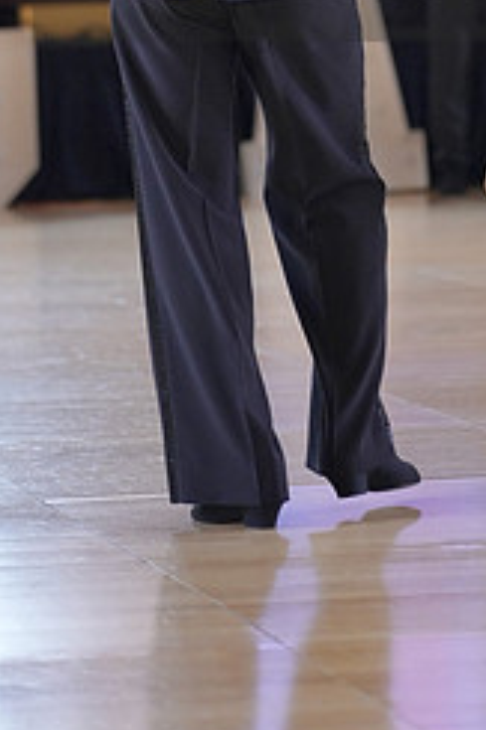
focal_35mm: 249
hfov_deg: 5.5
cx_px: 446
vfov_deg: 8.2
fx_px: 5049
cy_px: -57
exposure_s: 1/500
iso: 800
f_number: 2
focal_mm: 70
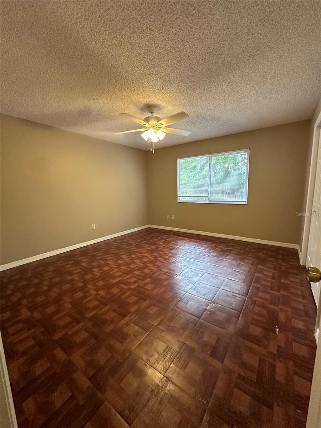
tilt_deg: -4.9
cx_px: 160
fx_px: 173
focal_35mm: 14
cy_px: 214
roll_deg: +0.0
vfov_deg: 102.1
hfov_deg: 85.7
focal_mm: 2.22
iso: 250
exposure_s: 1/120
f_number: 2.2
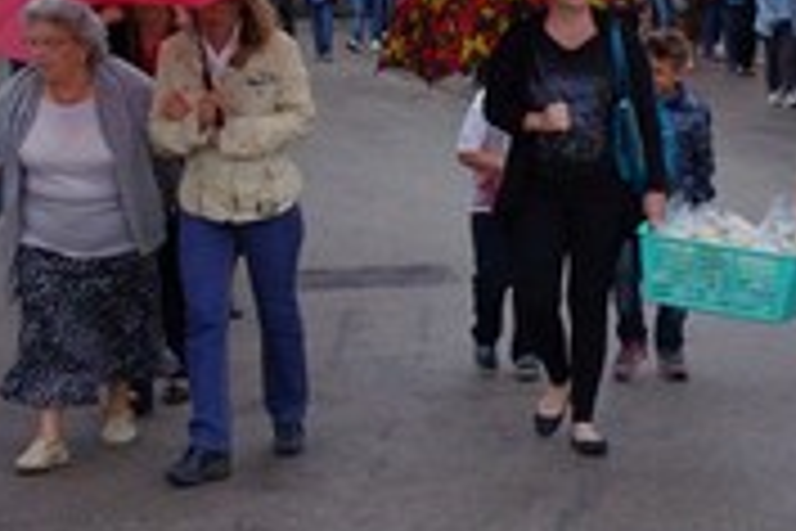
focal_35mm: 110
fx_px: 2432
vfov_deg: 12.4
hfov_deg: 18.2
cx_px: 738
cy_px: 106
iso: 2500
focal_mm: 26
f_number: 6.3
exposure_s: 1/160
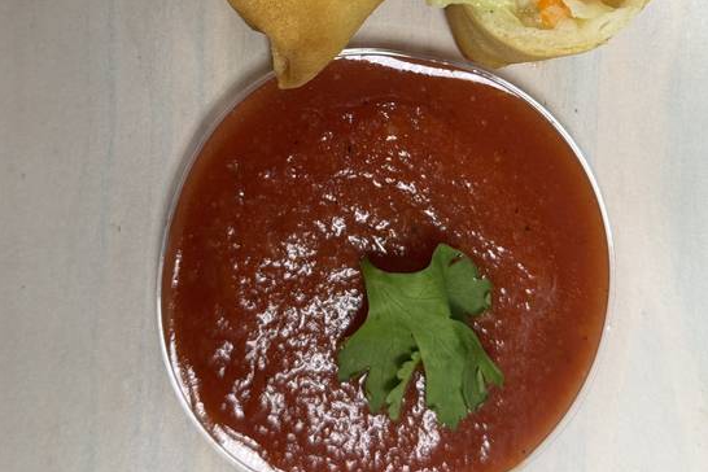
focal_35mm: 67
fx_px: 1318
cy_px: 37
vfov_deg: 19.9
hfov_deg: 30.1
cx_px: 353
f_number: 1.78
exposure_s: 1/77
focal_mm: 6.76
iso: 100
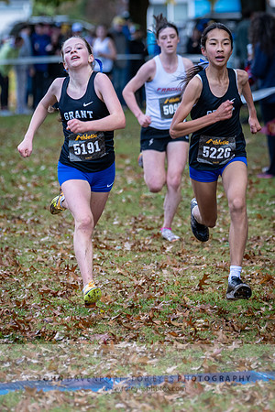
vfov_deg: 7.7
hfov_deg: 5.2
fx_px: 3049
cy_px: 147
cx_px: 217
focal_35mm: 266
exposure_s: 1/1000
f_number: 2.8
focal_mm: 135
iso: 450
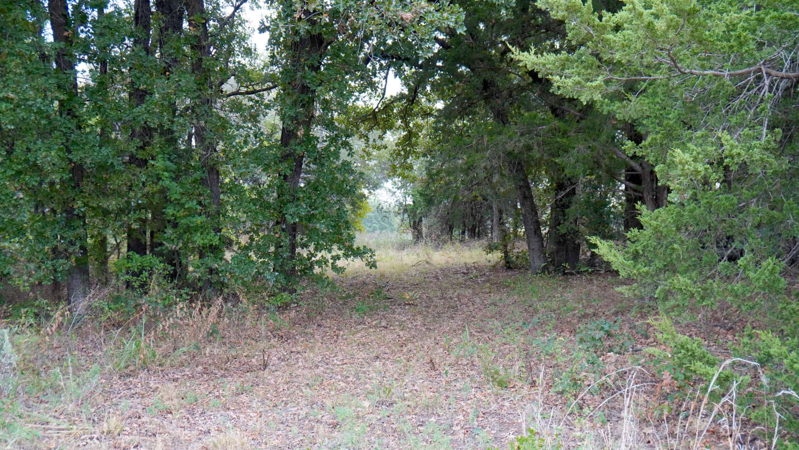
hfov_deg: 49.4
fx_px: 869
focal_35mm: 41
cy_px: 230
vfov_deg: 29.0
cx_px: 399
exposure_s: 1/160
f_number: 4
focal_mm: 26
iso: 400
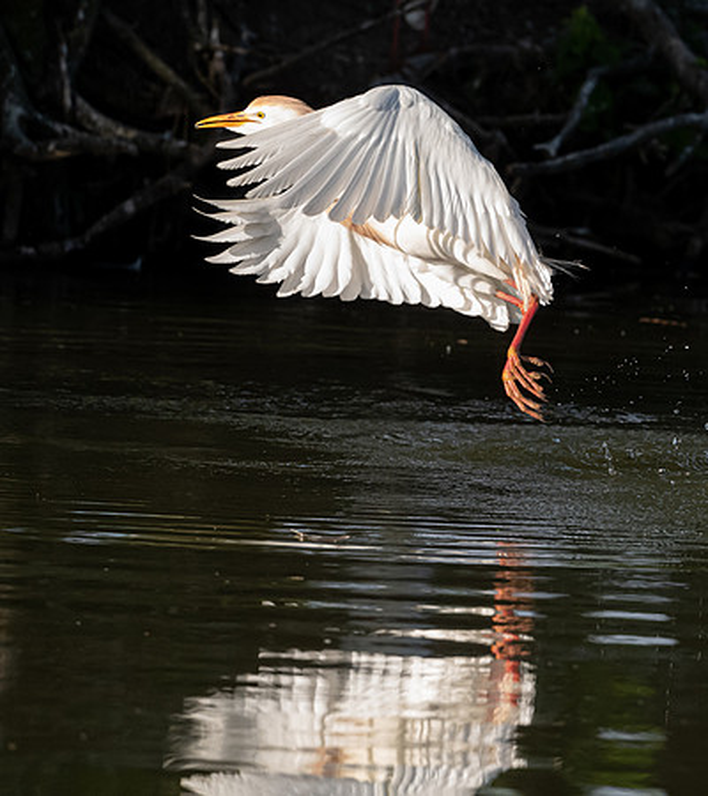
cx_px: 969
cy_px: 141
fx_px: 27212
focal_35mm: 1105
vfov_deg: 1.7
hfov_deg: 1.5
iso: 2200
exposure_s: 1/2000
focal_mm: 500
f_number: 8
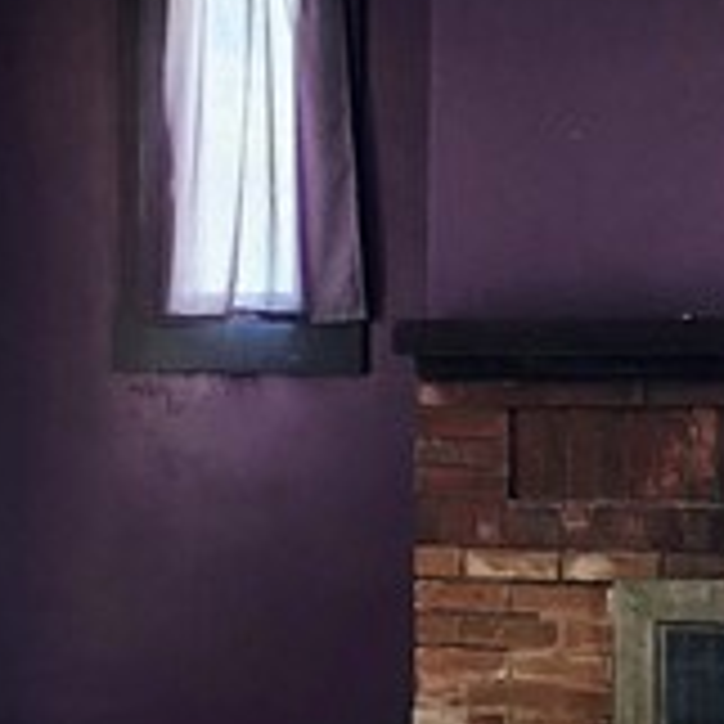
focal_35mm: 129
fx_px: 3053
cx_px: 360
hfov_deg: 13.5
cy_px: 504
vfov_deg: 13.5
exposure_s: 1/30
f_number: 1.8
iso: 640
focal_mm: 6.4
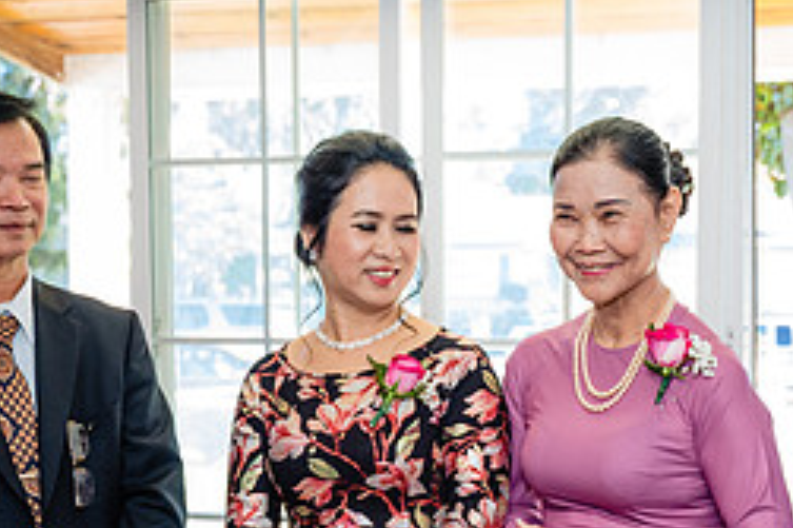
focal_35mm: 74
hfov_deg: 26.9
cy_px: 406
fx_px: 1629
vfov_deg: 18.3
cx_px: 626
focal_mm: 32
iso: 1250
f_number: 4
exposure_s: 1/160
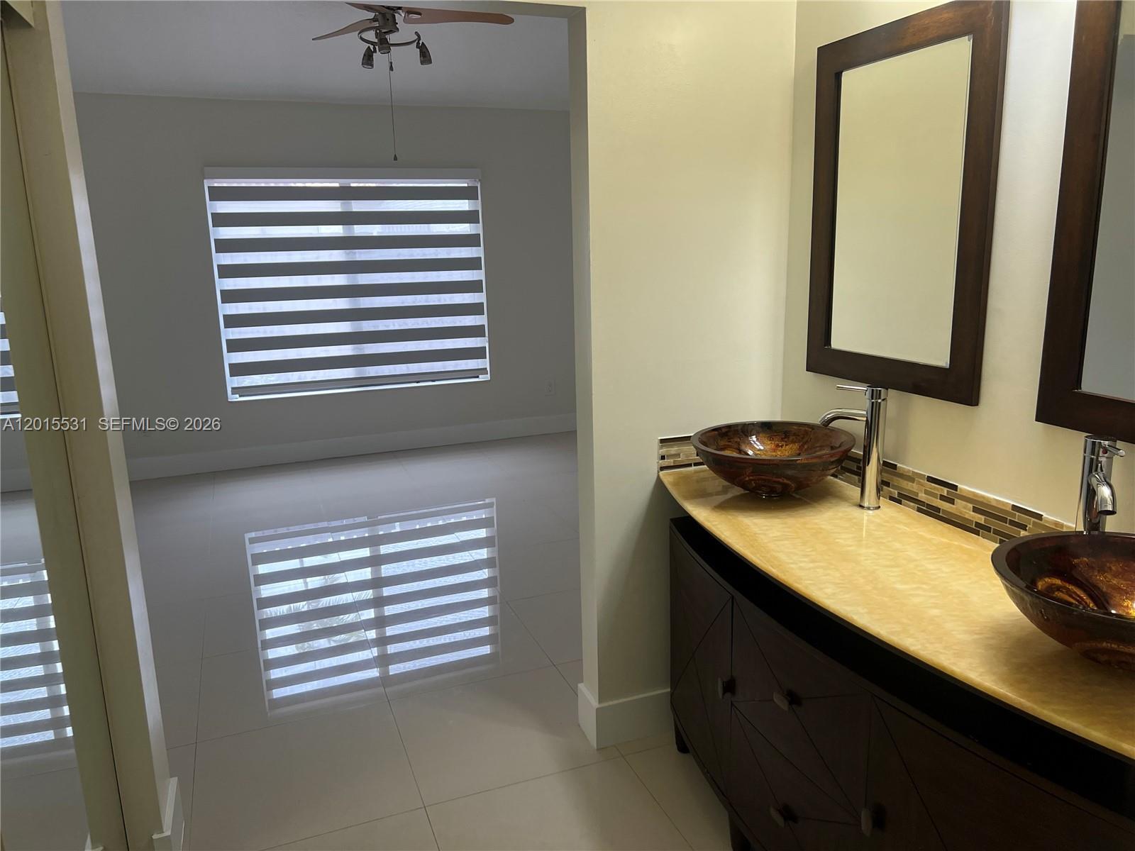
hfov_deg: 67.3
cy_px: 426
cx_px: 568
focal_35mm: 26
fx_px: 852
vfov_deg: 53.1
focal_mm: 5.7
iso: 100
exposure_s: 1/120
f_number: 1.5
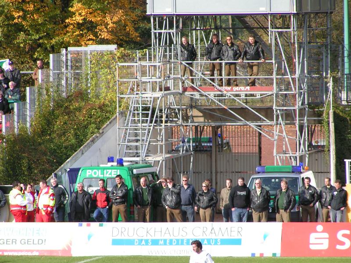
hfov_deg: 5.8
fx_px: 3448
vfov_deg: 4.4
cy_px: 132
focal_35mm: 340
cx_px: 176
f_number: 5
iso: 50
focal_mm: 52
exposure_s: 1/250
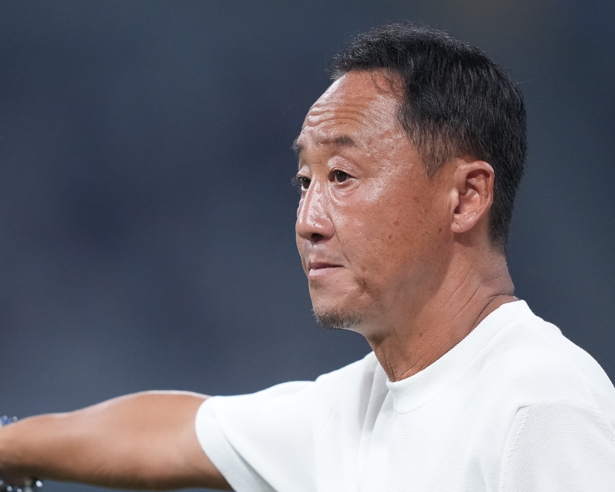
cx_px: 227
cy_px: 334
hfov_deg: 2.0
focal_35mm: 971
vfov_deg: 1.6
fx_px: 17672
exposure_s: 1/2000
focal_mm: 400
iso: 3200
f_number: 2.8
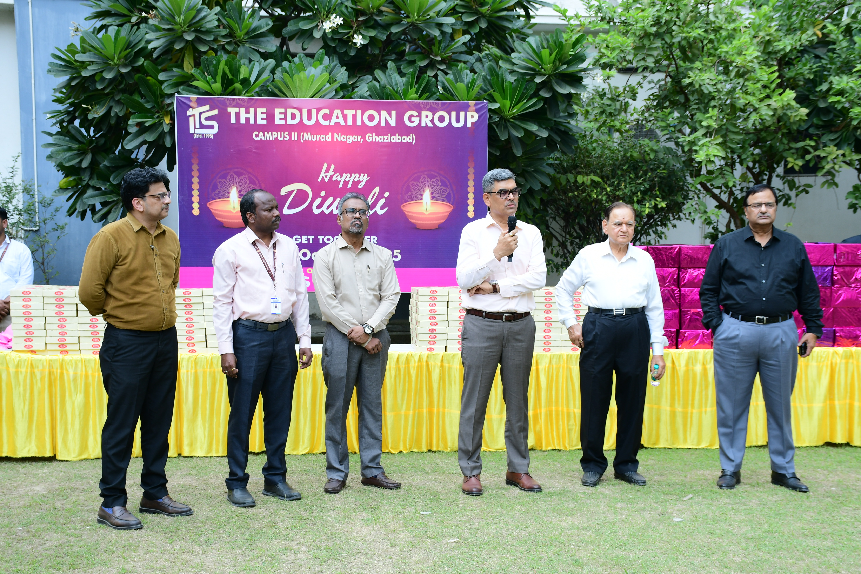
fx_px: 1220
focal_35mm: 51
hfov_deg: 38.9
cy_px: 287
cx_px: 430
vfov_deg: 26.5
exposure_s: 1/125
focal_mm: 34
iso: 320
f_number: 5.6
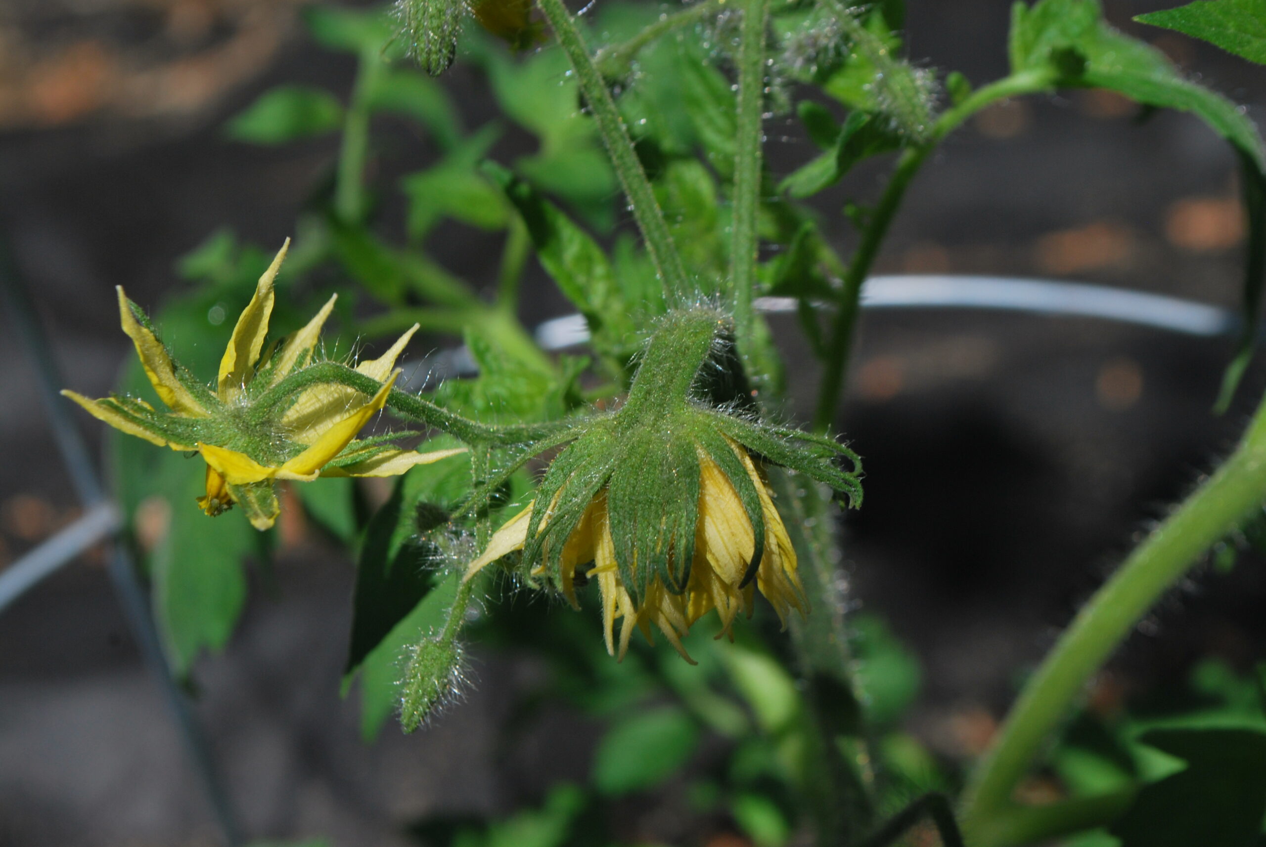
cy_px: 424
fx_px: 2905
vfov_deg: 16.6
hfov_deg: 24.6
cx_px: 633
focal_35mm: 82
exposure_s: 1/500
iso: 200
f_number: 11
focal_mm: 55
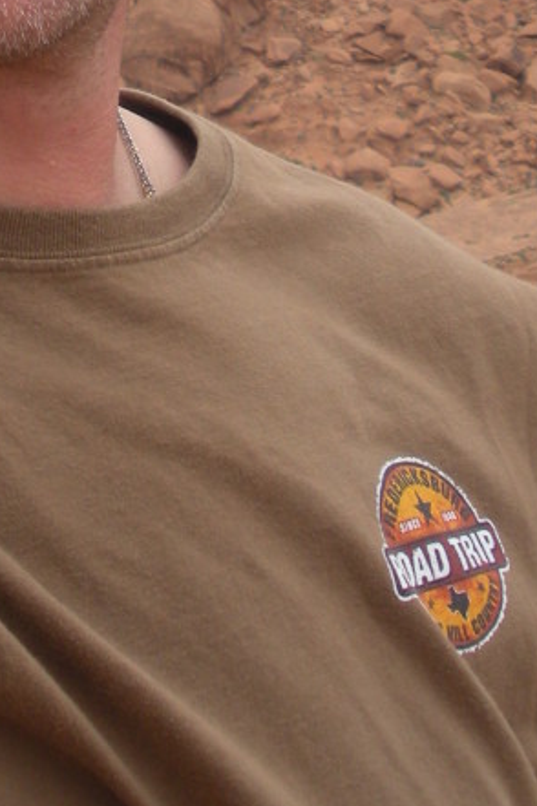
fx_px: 2595
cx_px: 108
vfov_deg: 17.0
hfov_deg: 11.8
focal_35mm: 116
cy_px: -127
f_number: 3.5
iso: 64
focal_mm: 6.3
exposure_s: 1/565
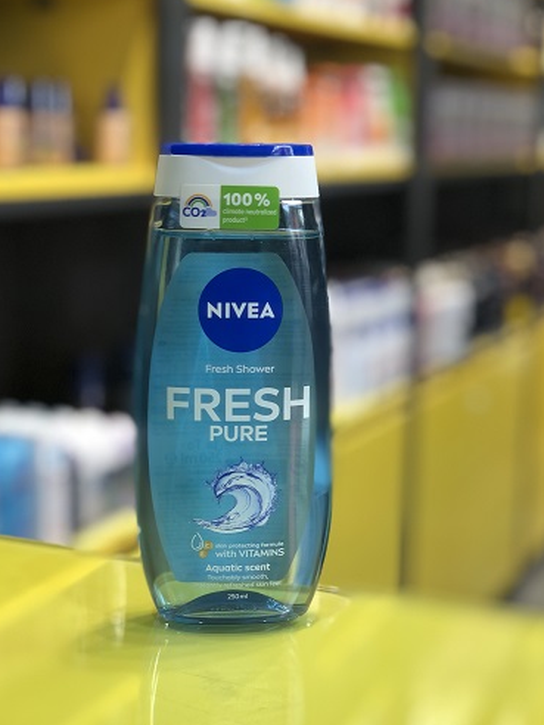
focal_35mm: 64
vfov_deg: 30.3
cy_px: 356
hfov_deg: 22.9
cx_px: 251
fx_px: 1341
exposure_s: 1/50
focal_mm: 6
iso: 32
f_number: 2.4
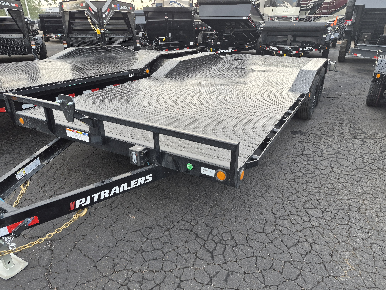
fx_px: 256
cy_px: 145
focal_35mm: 23
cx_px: 193
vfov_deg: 58.9
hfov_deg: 73.9
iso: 64
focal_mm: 5.4
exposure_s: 1/180
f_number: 1.8
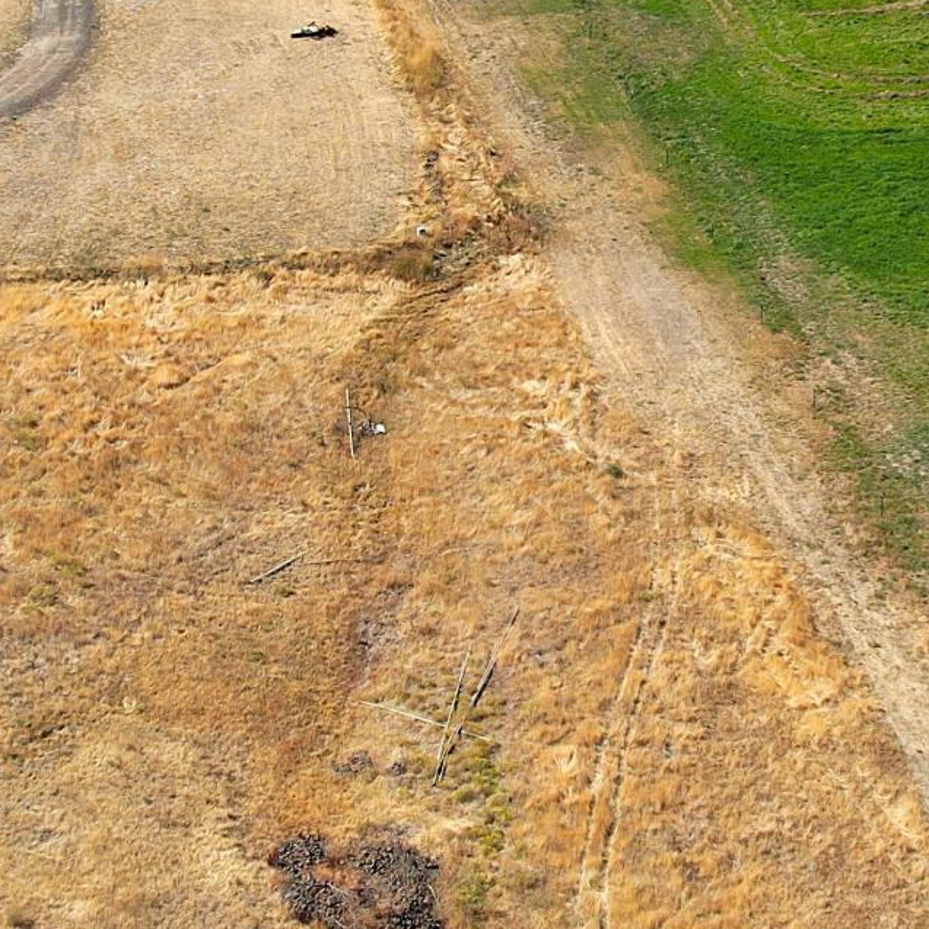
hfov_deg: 19.7
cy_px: 289
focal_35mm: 88
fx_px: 2672
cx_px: 559
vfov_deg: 19.6
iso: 100
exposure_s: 1/1250
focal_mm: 8.38
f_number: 2.8
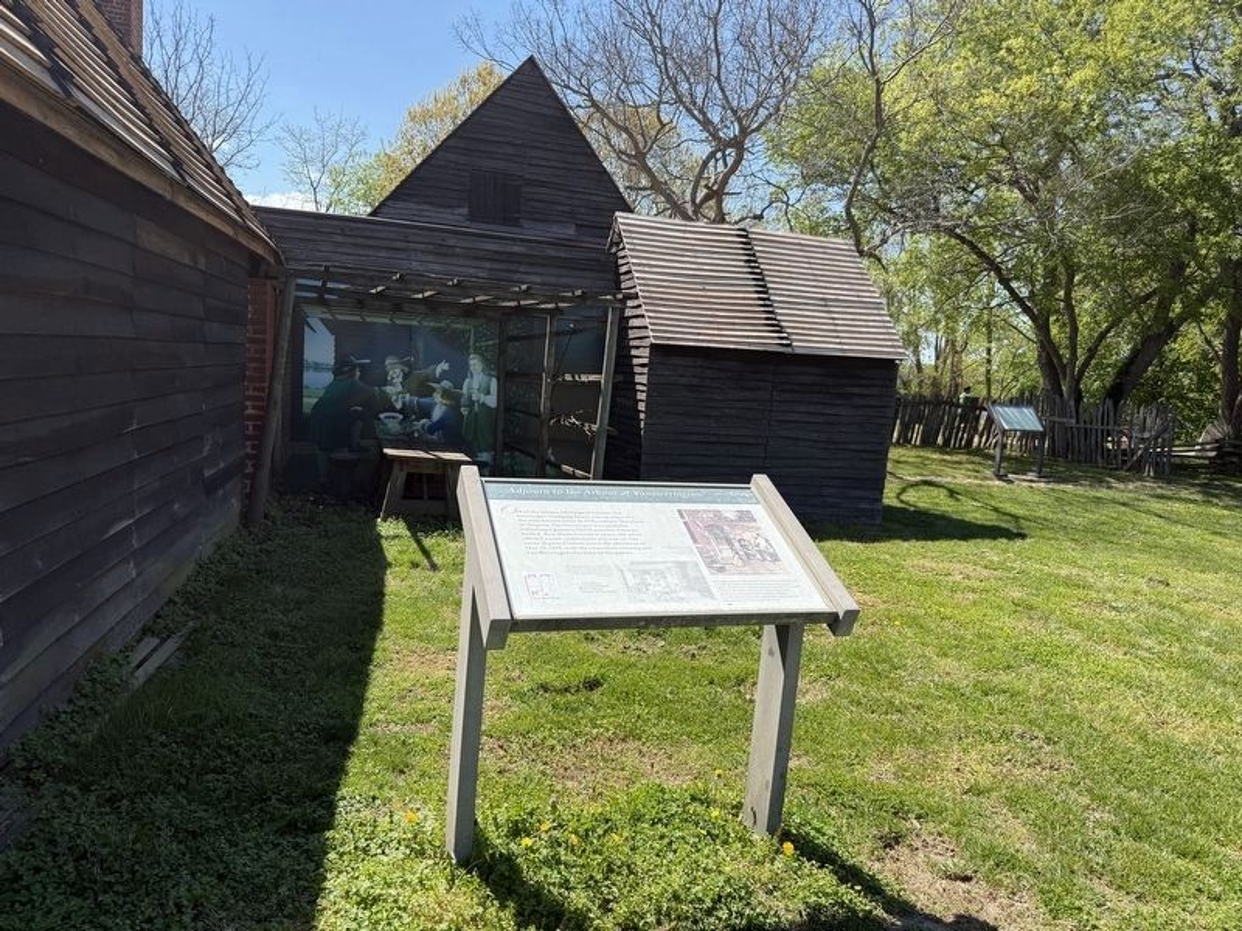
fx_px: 861
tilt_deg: -5.9
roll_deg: -5.2
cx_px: 621
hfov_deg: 71.6
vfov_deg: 56.8
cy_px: 466
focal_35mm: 24
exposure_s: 1/2801
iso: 80
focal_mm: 6.76
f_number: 1.78
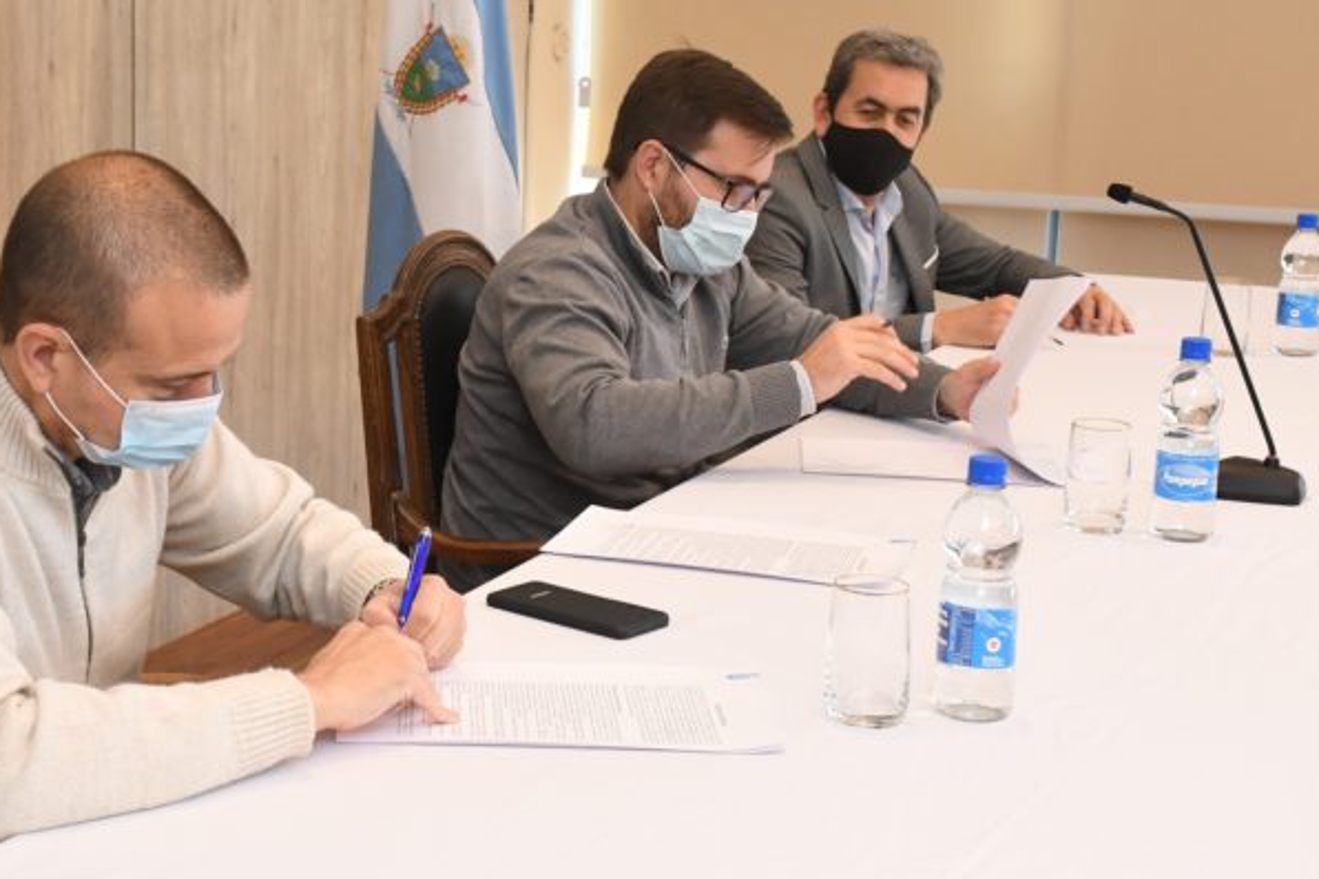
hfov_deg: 29.7
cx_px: 485
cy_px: 354
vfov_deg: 20.1
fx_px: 2478
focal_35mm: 68
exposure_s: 1/250
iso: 3200
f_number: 8
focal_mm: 35
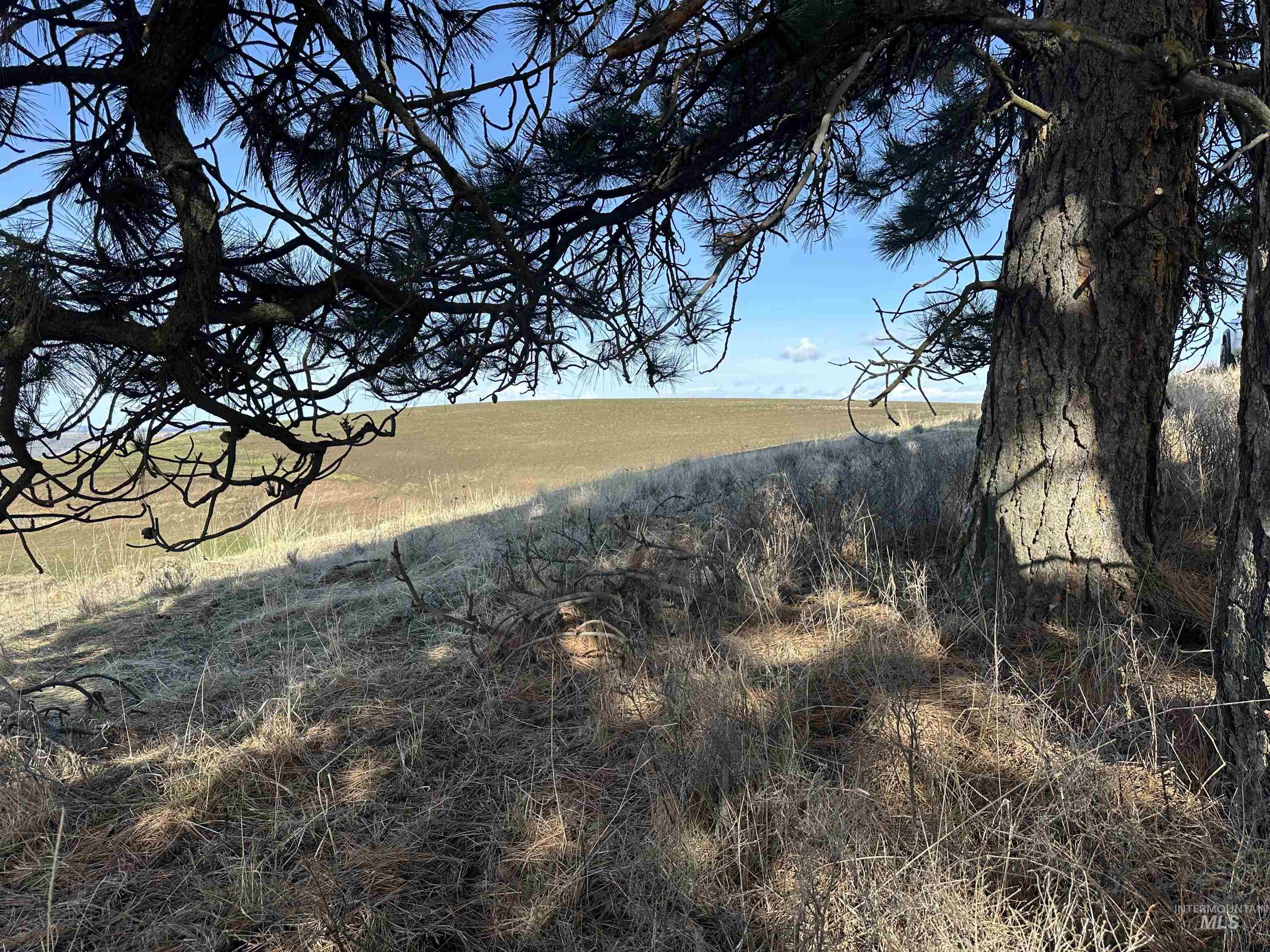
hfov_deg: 71.6
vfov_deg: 56.8
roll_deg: +1.1
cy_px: 476
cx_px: 635
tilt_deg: -3.0
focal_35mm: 24
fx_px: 881
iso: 80
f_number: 1.78
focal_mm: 6.86
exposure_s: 1/1374
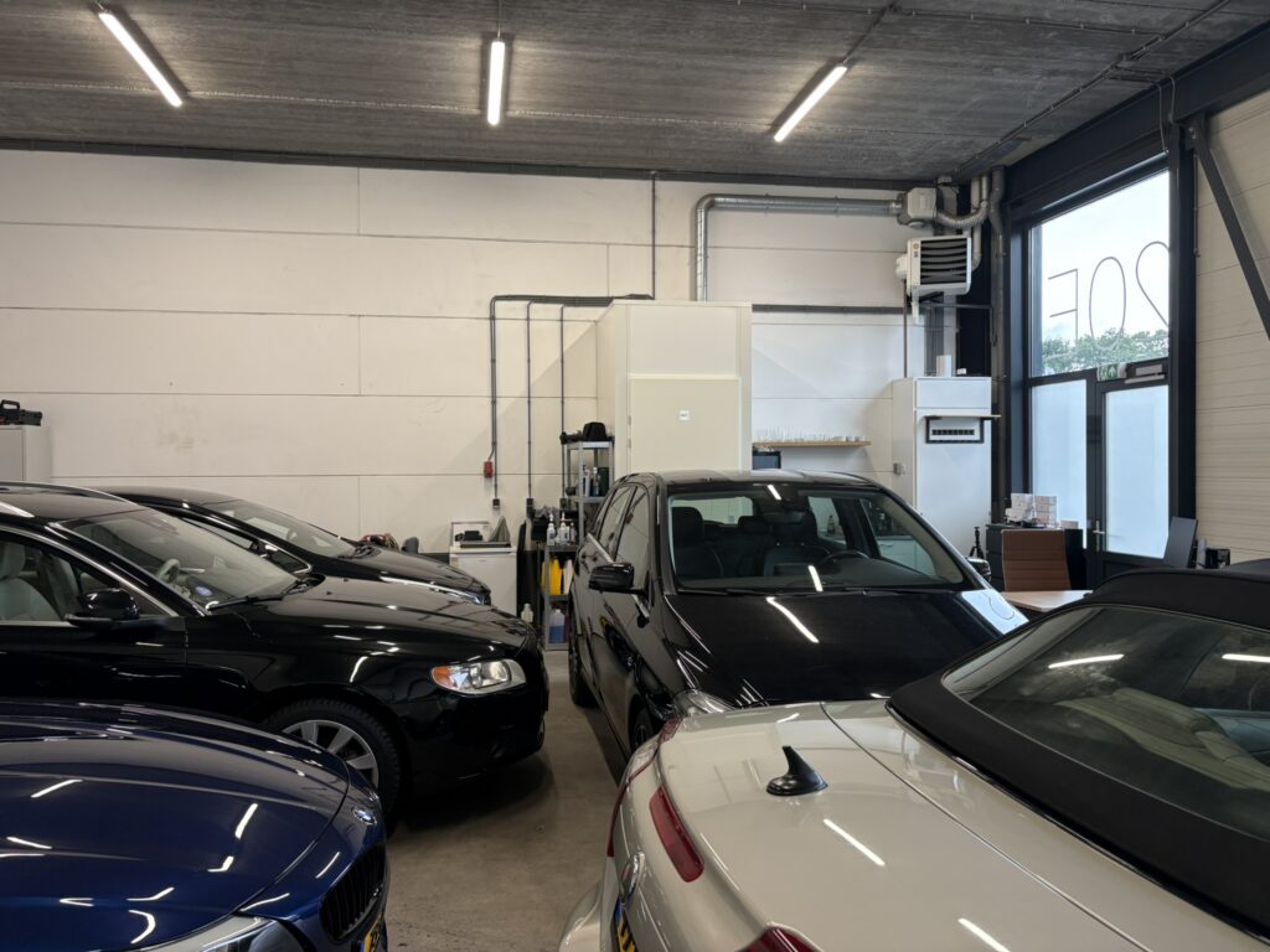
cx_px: 635
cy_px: 476
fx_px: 954
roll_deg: +0.7
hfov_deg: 67.3
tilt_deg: -0.3
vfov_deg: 53.1
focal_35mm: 26
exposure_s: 1/100
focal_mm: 5.96
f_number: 1.6
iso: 100
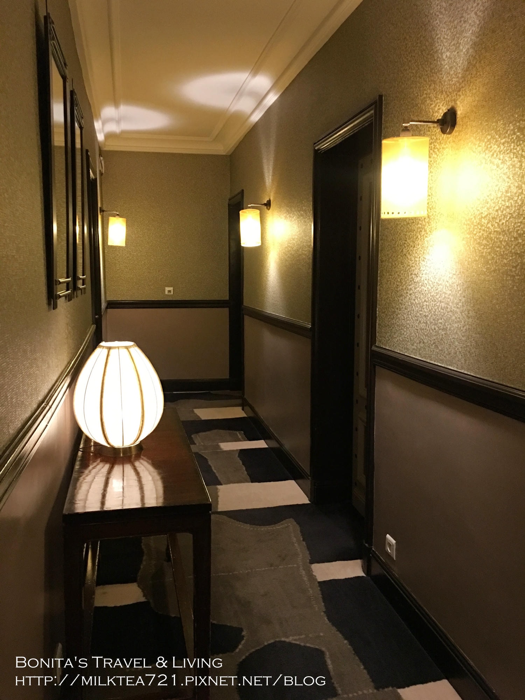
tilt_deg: -6.9
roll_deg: -0.1
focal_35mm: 29
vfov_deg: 61.7
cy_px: 350
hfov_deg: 48.2
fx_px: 586
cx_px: 262
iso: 160
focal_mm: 4.15
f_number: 2.2
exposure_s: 1/8
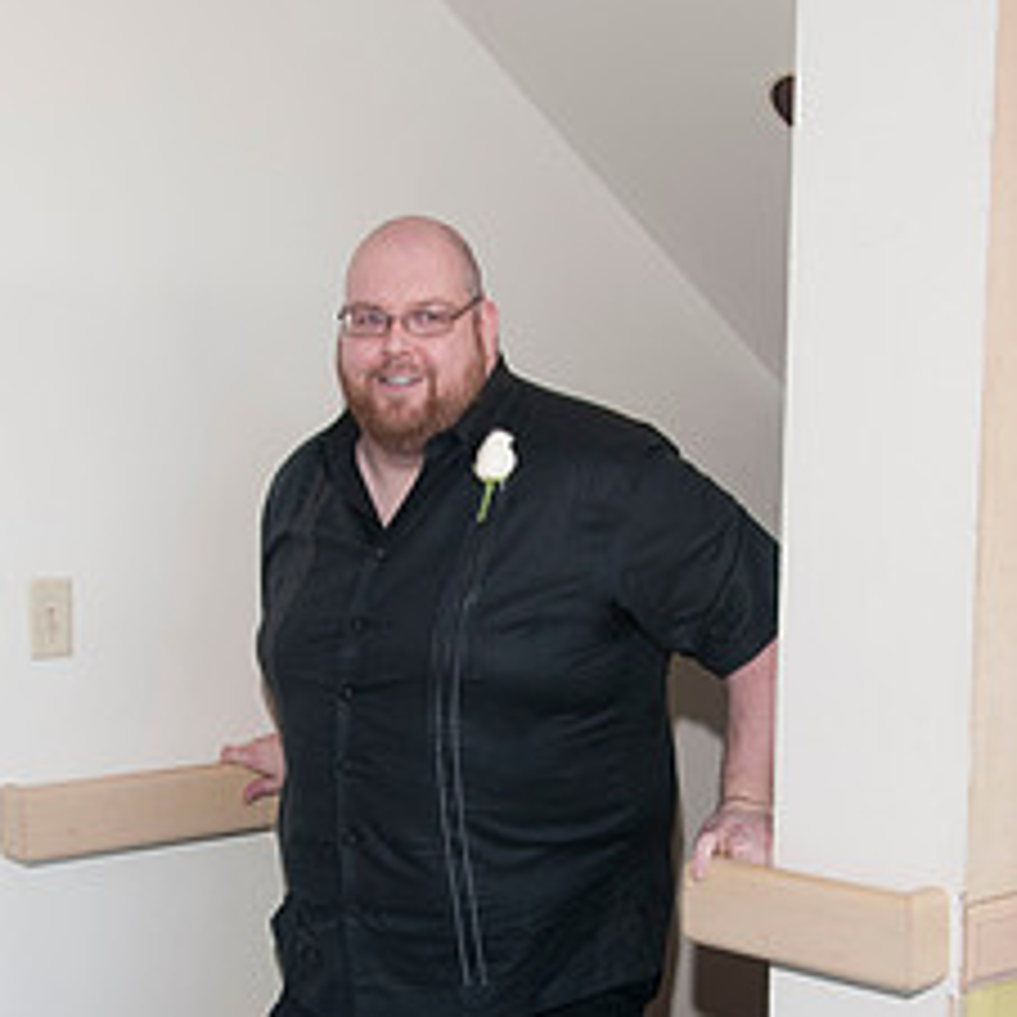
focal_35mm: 66
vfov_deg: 25.6
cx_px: 452
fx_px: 2194
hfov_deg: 26.1
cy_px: 828
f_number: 5.6
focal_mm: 26
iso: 400
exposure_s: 1/60
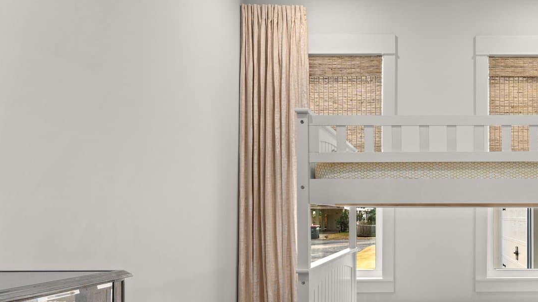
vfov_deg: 32.3
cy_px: 221
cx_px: 440
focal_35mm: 36
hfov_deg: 51.4
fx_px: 513
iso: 500
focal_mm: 18
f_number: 9
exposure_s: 1/5
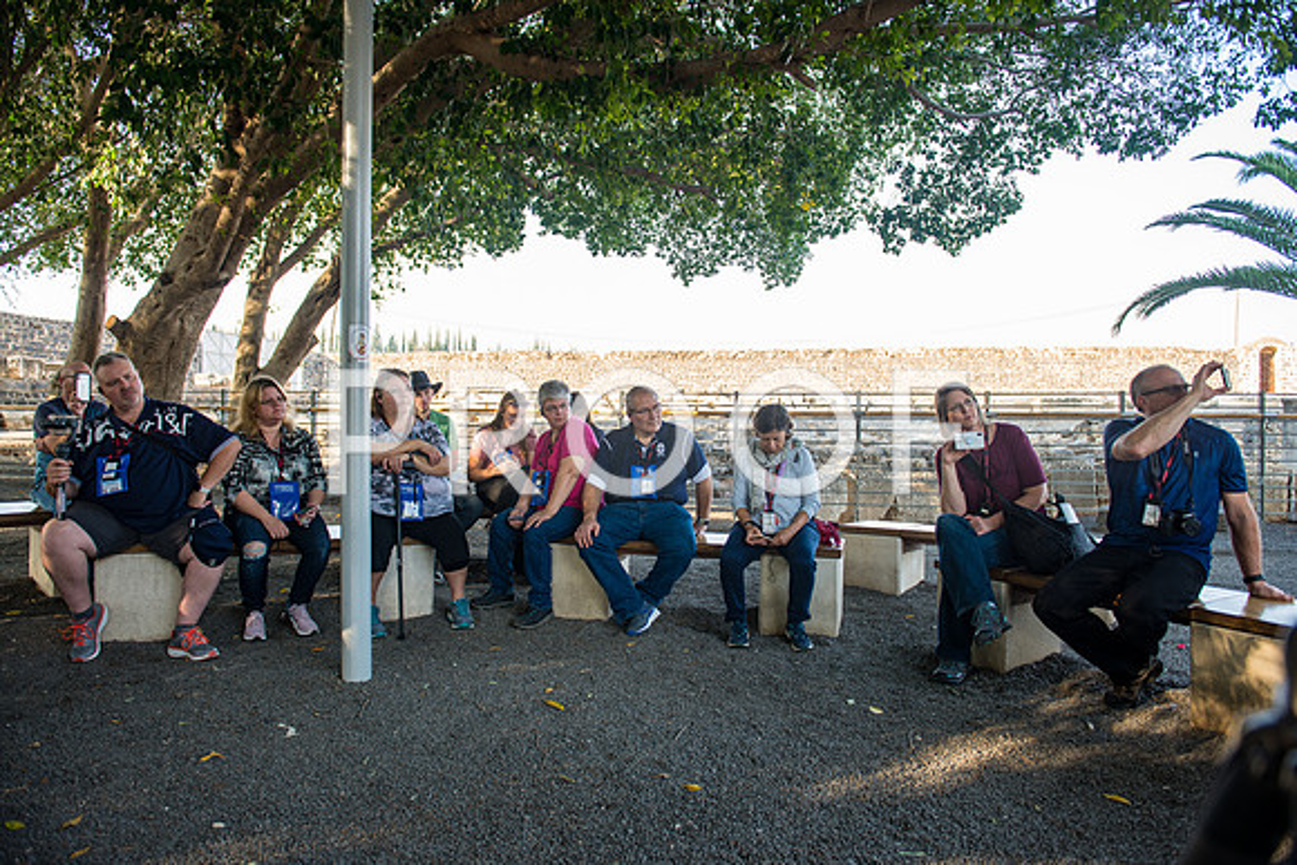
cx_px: 648
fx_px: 865
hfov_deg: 73.7
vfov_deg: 53.2
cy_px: 432
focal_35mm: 24
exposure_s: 1/80
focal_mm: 24
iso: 100
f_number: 2.8
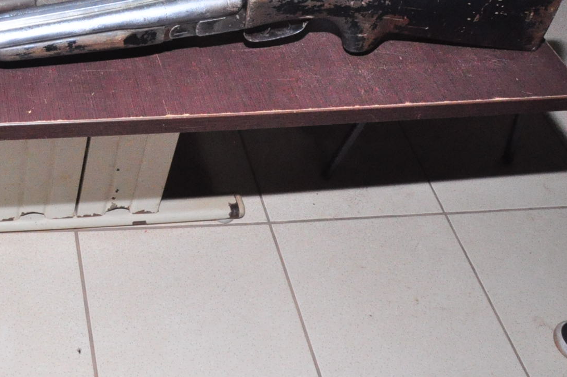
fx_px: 834
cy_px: 29
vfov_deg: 24.6
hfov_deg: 34.9
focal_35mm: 53
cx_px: 31
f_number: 18
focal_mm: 18
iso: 3200
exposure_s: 1/200
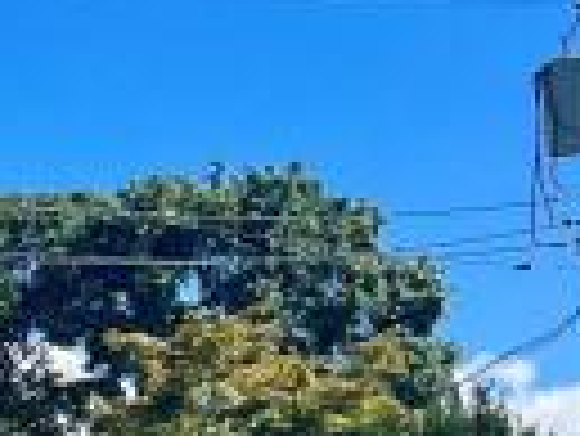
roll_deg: +0.7
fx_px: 2432
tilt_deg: +2.8
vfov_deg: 9.8
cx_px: -917
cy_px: 764
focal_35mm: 145
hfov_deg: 11.0
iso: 50
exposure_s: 1/3135
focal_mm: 5.1
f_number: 1.6
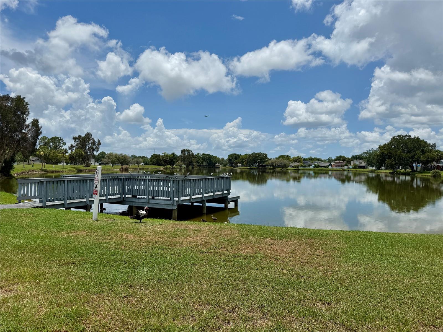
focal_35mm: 24
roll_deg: -0.9
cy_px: 166
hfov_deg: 71.6
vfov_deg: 56.8
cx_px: 222
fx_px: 307
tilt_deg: +0.1
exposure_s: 1/10309
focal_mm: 6.76
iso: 80
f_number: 1.78
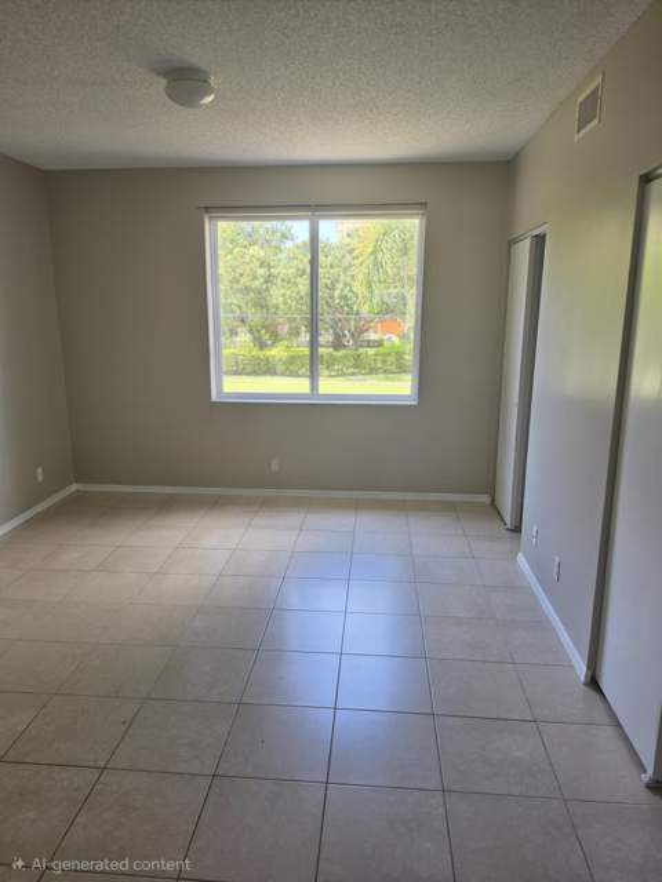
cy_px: 441
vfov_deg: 73.9
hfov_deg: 58.9
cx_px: 331
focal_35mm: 23
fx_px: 586
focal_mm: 6.5
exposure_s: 1/182
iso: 25
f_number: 1.4
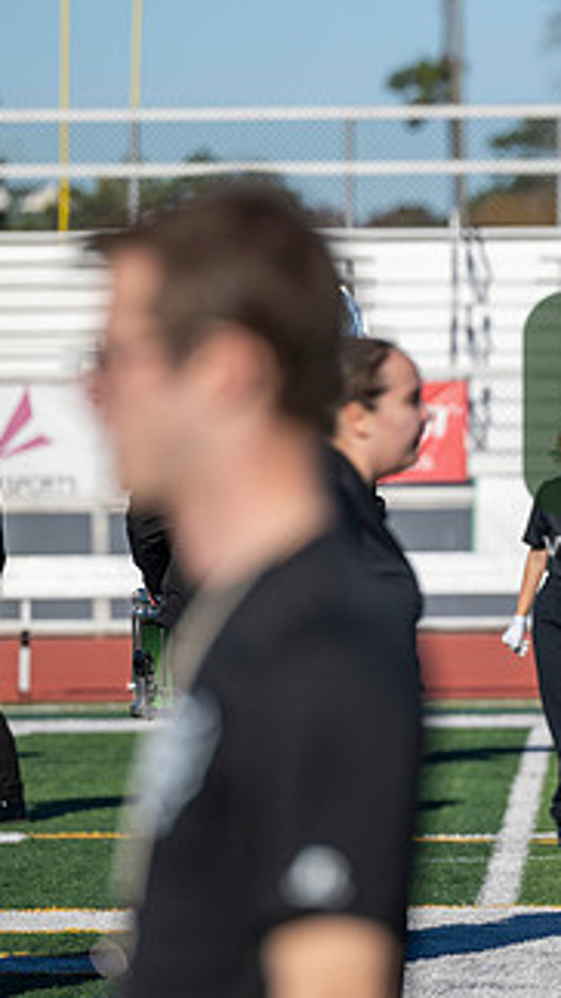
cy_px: 436
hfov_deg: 3.2
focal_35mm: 375
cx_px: 755
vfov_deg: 5.8
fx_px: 9927
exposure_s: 1/2000
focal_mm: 200
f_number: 4
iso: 160
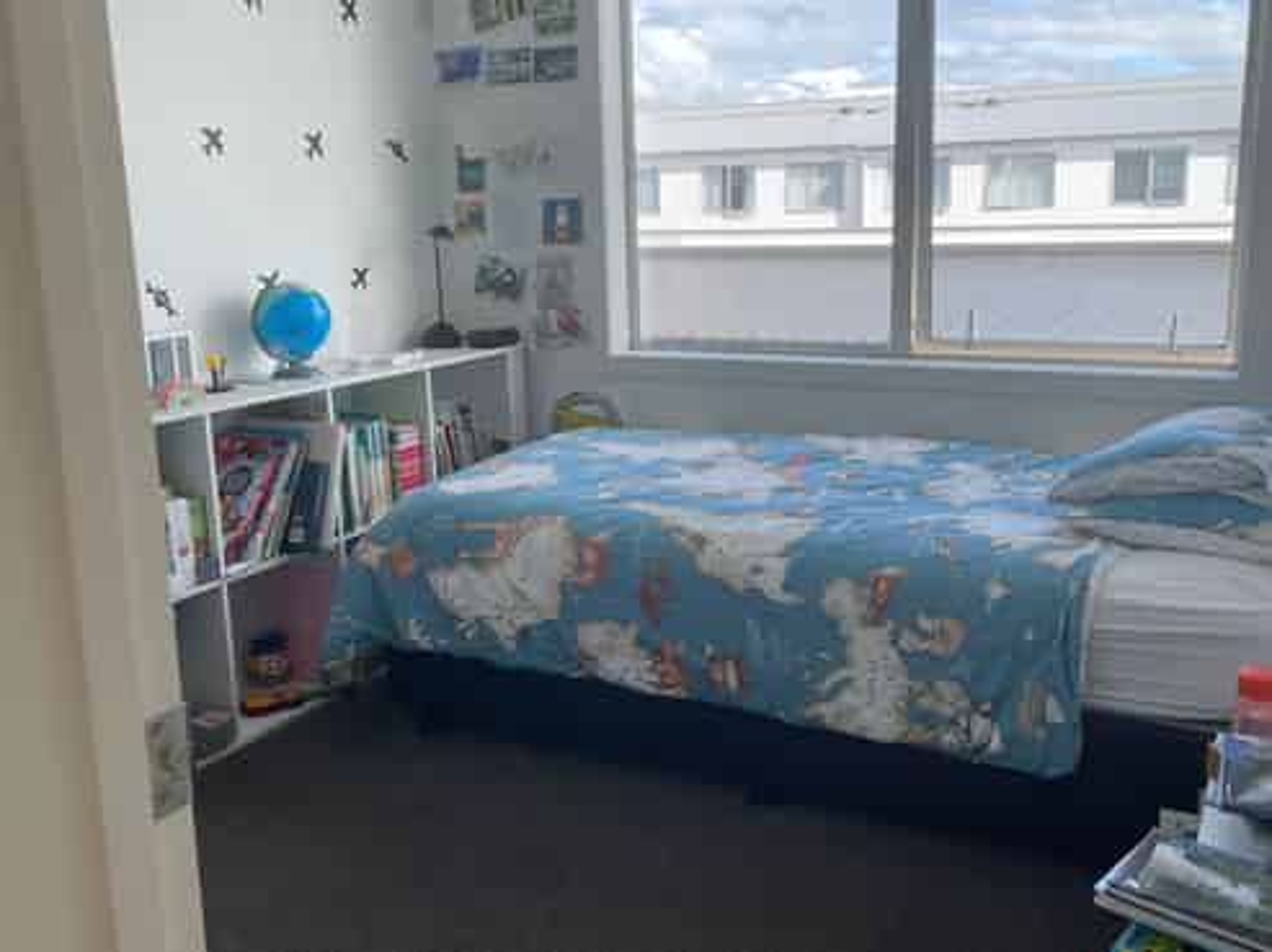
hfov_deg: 67.3
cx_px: 636
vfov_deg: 53.0
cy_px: 476
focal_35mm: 26
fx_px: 955
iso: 32
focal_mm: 4.2
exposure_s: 1/219
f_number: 1.6
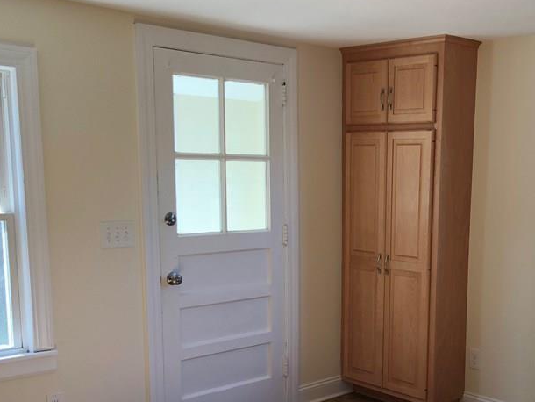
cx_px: 381
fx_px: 727
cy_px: 290
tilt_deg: -9.5
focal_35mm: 47
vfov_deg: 30.5
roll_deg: -1.1
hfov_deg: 39.6
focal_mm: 4
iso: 64
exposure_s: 1/120
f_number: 1.8
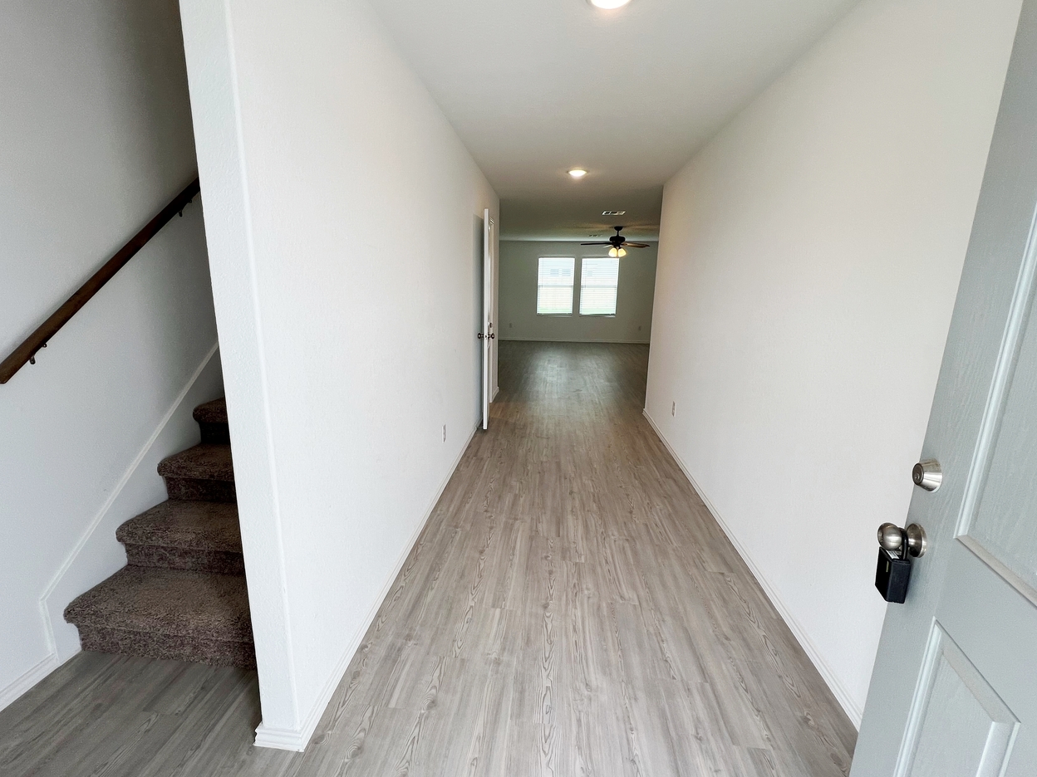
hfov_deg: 98.1
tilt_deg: -13.4
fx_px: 449
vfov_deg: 81.7
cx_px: 500
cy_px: 392
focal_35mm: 15
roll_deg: -1.8
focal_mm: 1.57
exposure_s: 1/120
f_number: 1.8
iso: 40
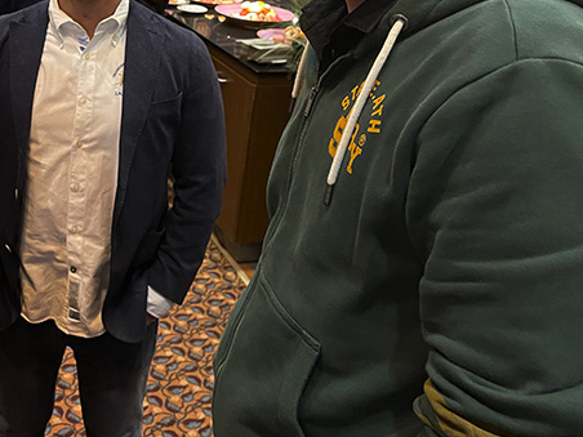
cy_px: 83
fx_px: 775
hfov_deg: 39.1
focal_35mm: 46
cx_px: 90
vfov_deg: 30.7
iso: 500
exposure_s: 1/33
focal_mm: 5.1
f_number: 1.6
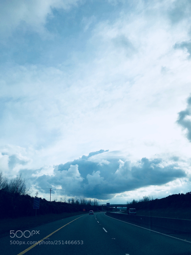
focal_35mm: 28
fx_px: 206
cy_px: 128
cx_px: 96
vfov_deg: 63.4
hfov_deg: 49.7
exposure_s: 1/4808
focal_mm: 4
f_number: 1.8
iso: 25
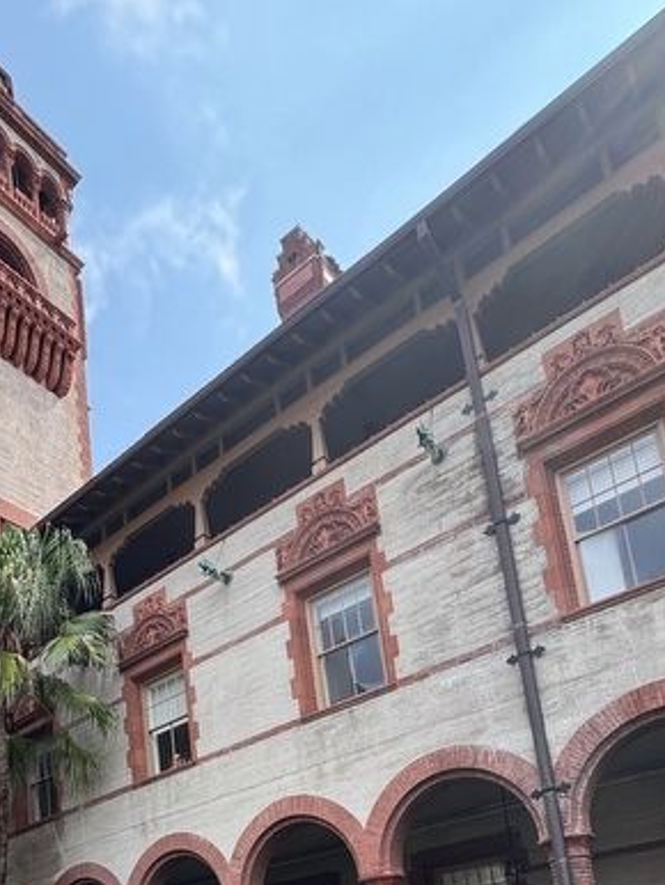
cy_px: 878
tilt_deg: +10.5
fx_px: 742
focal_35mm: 29
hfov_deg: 47.5
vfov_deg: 50.3
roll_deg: +6.1
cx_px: 225
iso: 40
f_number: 2.2
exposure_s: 1/329
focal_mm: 2.22
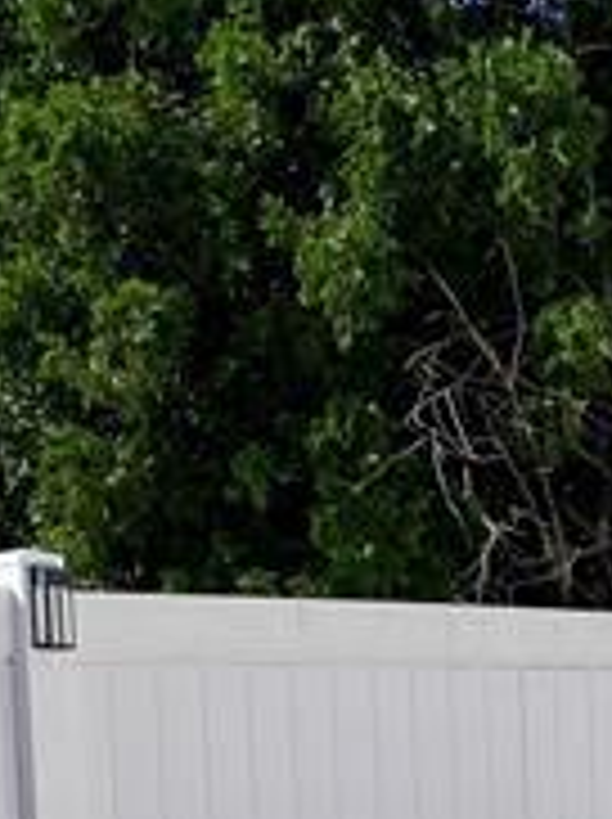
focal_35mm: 110
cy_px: 1102
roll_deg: -0.3
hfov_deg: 12.2
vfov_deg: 16.8
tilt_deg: -5.9
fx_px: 2599
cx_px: 1130
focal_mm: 4.25
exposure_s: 1/5495
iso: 32
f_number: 1.8
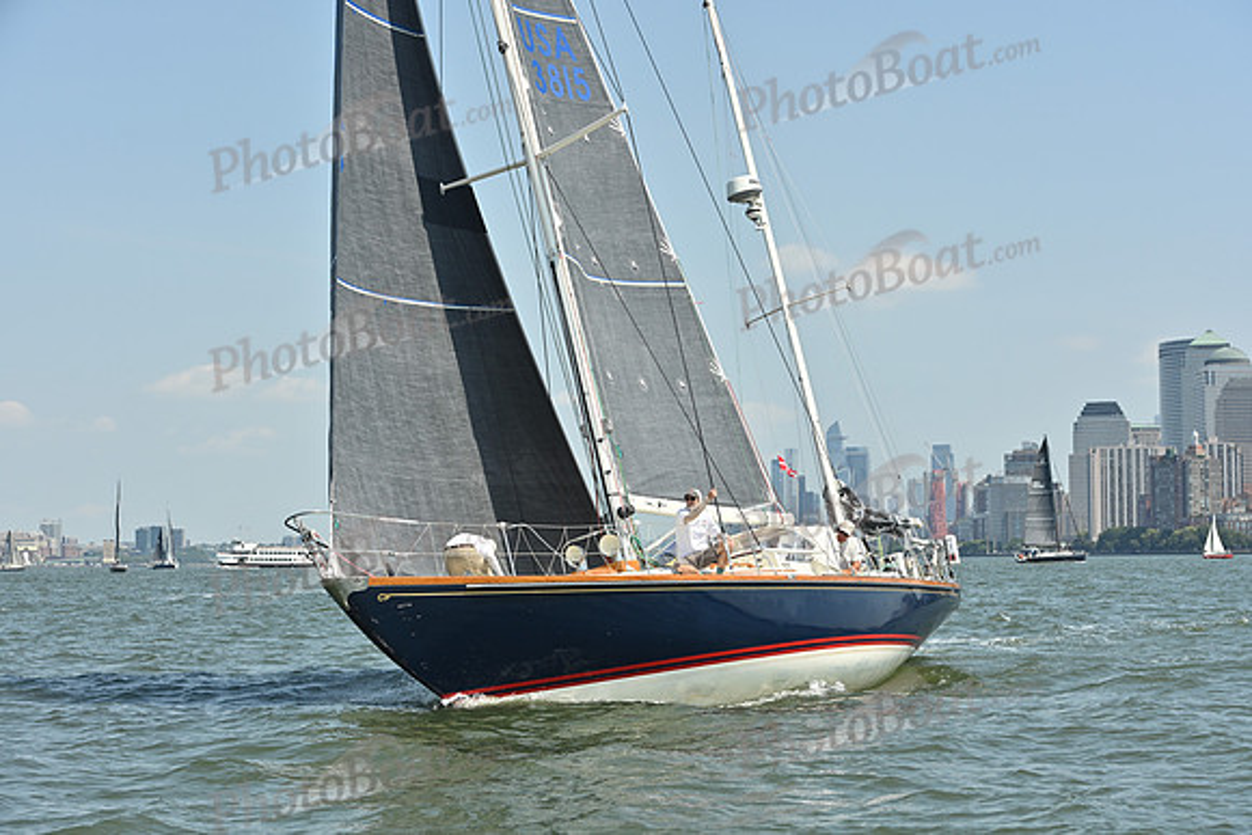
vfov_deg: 19.5
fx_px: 2435
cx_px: 626
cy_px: 418
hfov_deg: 28.8
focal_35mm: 70
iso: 320
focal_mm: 70
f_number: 7.1
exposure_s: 1/1250
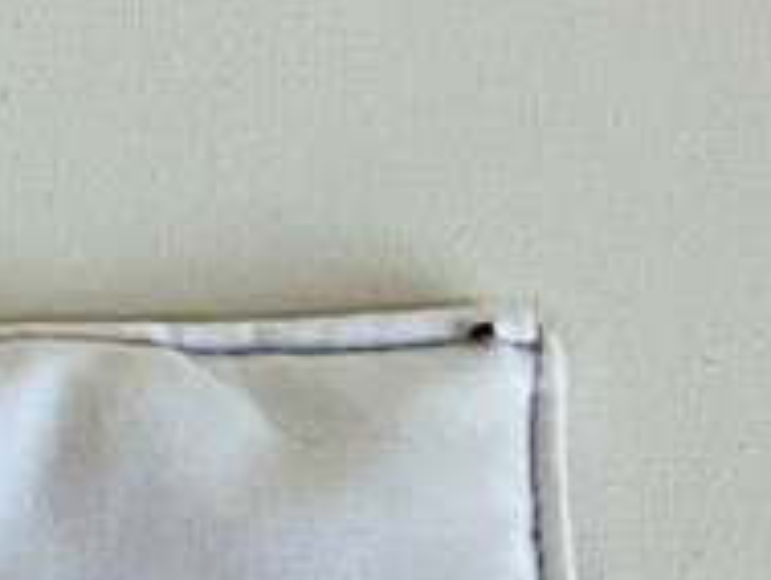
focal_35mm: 196
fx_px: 4368
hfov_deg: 9.1
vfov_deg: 6.9
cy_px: 1728
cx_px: -1024
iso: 20
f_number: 1.8
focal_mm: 3
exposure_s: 1/100
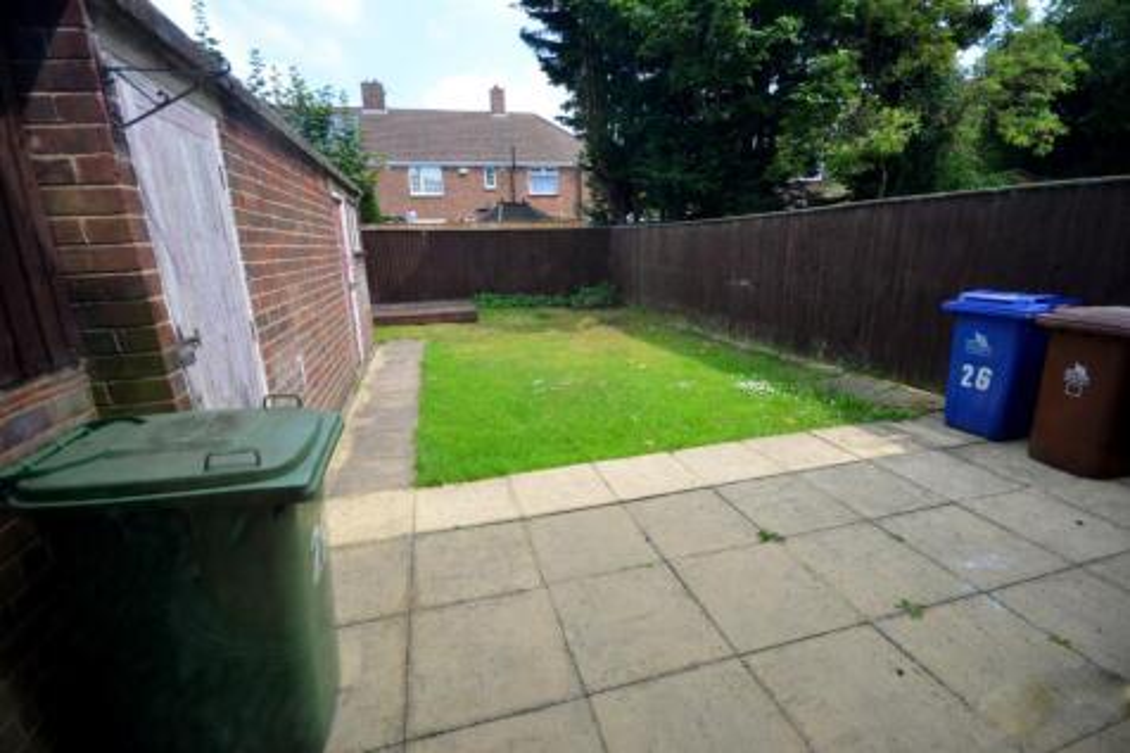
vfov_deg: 77.3
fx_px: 471
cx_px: 565
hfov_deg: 100.4
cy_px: 376
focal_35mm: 15
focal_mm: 10
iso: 200
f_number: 6.3
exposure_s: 1/160
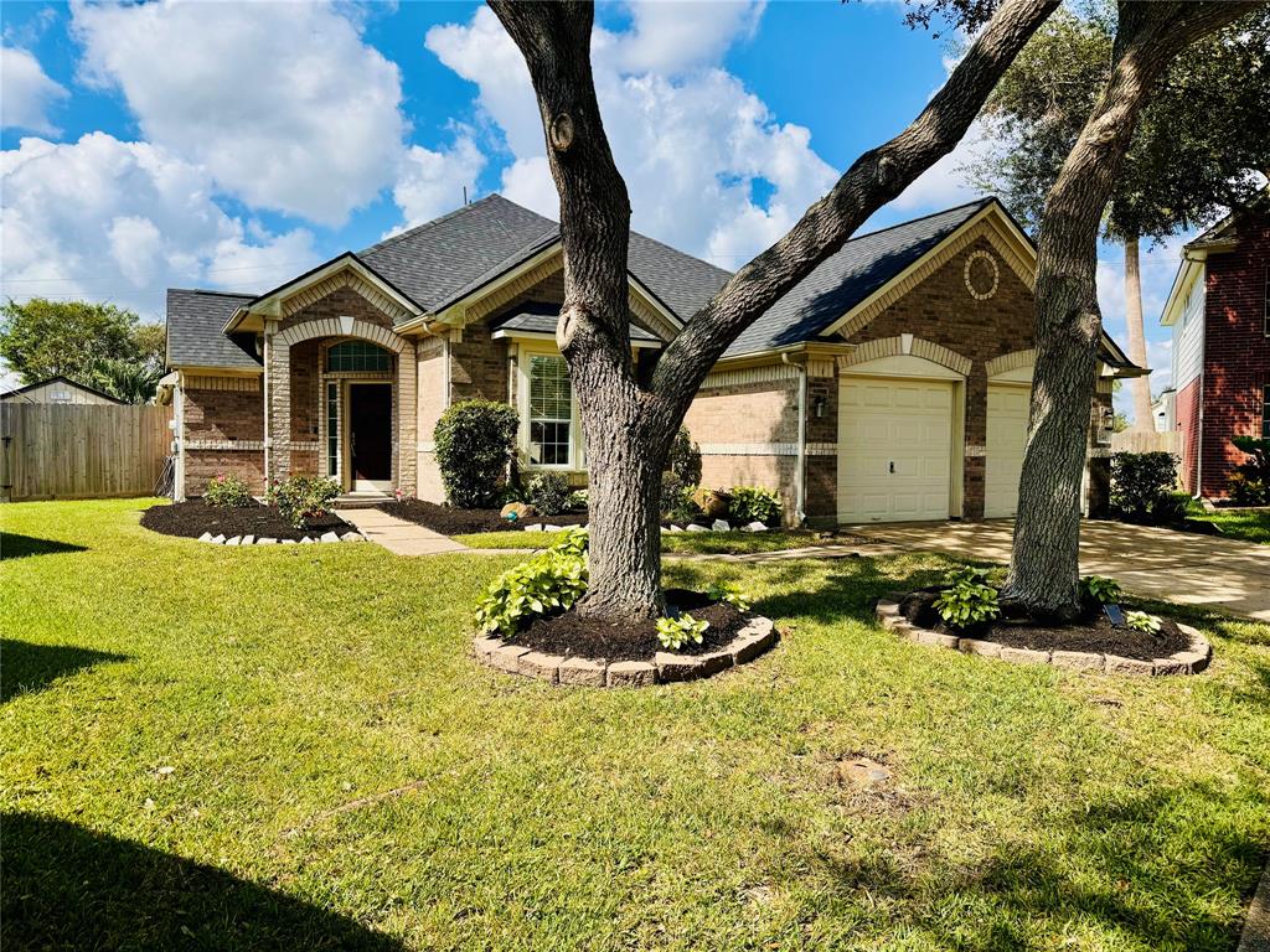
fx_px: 881
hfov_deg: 71.6
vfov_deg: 56.8
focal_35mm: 24
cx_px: 635
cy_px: 476
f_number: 1.78
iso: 80
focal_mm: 6.76
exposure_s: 1/4049
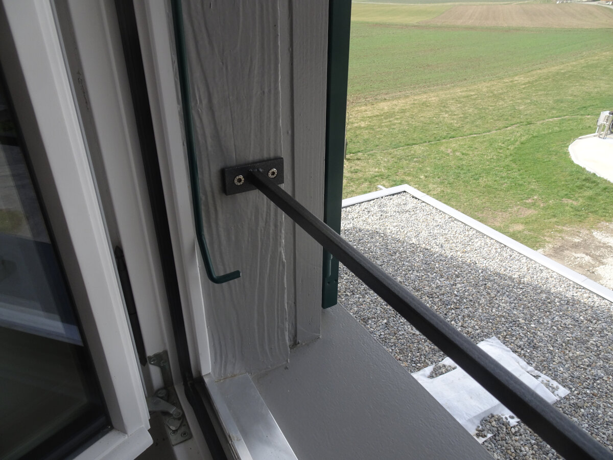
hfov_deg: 71.6
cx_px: 306
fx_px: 425
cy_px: 230
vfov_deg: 56.8
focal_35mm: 24
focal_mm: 4.1
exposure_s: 1/400
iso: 80
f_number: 3.5
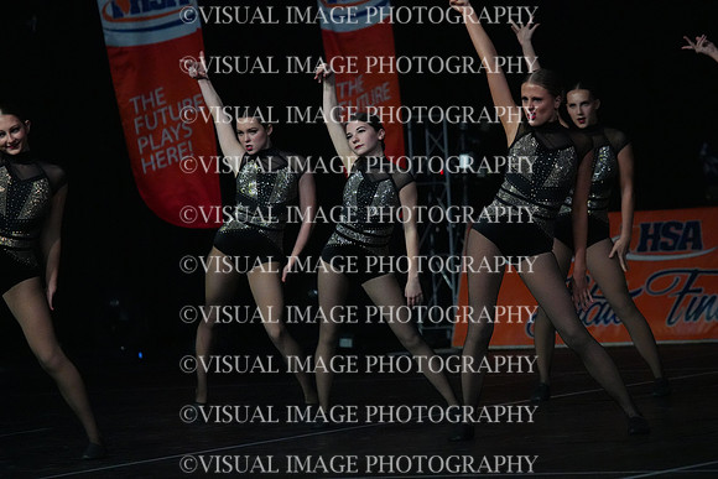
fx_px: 5187
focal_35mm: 260
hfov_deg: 7.9
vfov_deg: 5.3
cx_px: 359
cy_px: 240
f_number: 5.6
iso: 12800
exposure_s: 1/1000
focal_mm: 260
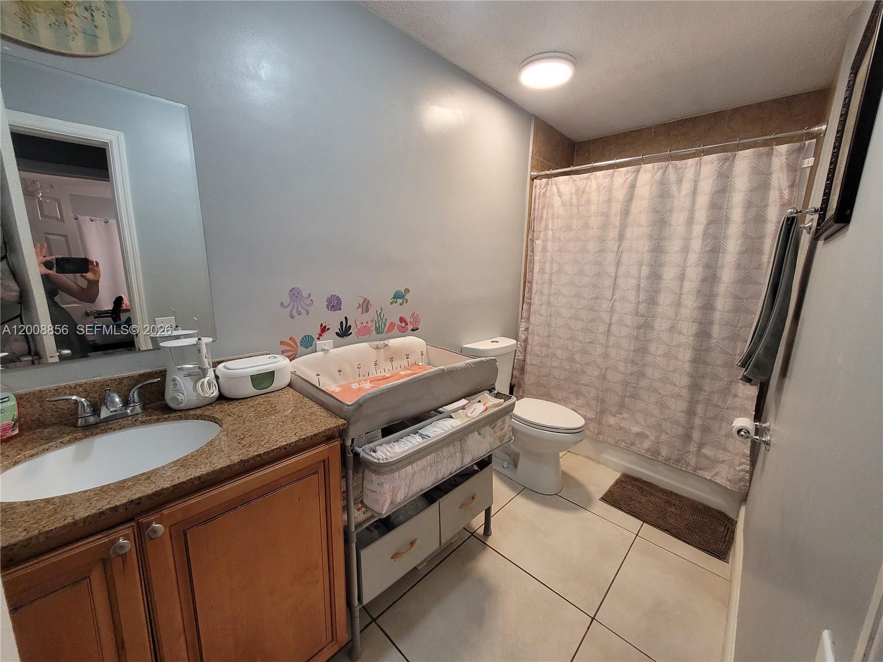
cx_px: 442
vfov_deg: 89.9
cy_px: 331
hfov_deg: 106.2
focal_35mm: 13
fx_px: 332
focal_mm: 1.74
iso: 250
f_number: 2.2
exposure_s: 1/60
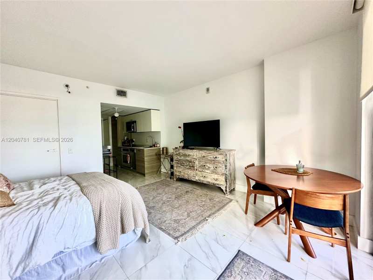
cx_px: 186
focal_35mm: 14
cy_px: 140
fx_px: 151
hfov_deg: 102.1
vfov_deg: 85.7
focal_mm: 2.22
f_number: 2.2
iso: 250
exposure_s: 1/99
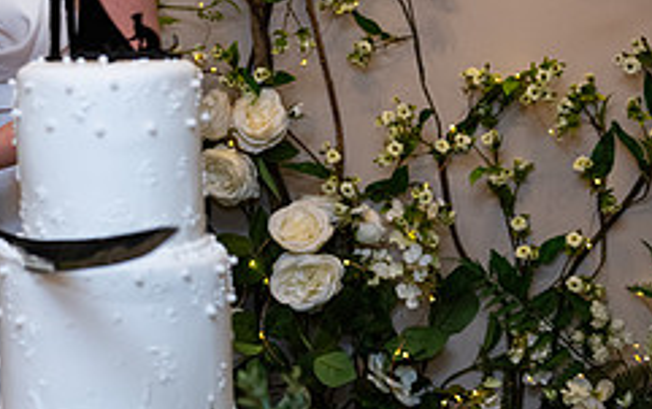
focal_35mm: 98
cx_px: -38
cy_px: 23
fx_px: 1743
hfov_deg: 20.4
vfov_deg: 13.2
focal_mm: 40
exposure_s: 1/60
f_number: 3.5
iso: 800
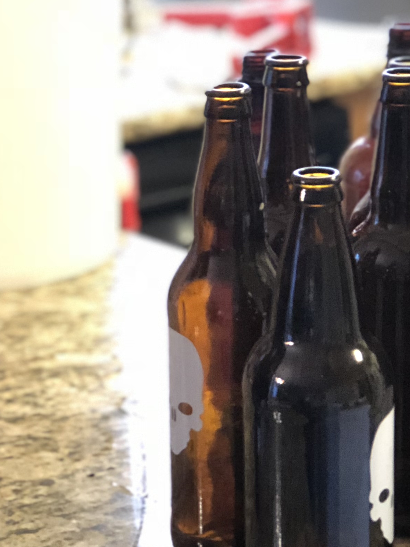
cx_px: 58
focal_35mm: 146
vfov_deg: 13.5
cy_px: 258
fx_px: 2305
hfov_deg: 10.1
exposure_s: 1/30
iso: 500
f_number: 2.8
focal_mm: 6.6
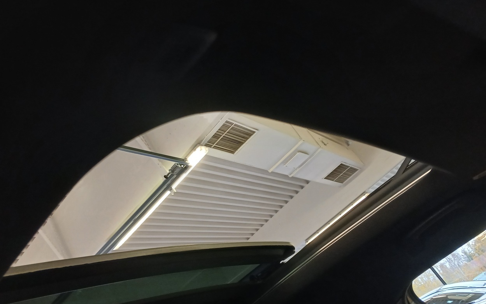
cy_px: 187
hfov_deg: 58.1
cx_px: 224
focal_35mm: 33
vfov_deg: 38.1
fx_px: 437
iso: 250
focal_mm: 3.98
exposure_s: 1/33.3
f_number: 1.8
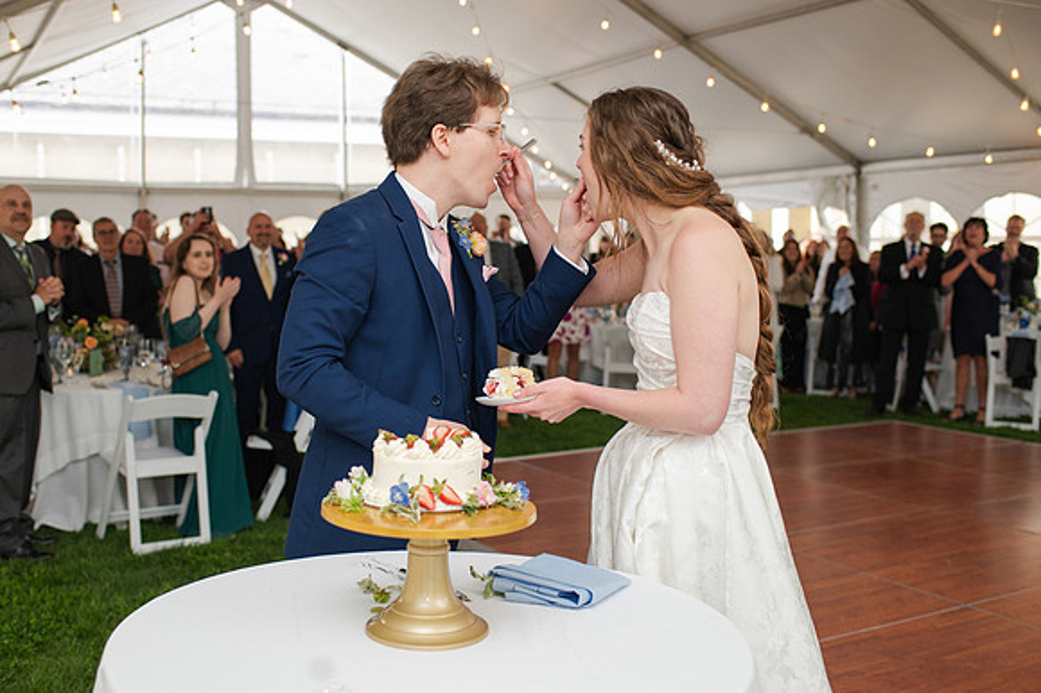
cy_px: 346
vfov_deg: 34.0
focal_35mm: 39
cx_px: 459
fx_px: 1132
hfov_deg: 49.3
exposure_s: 1/200
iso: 800
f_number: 3.2
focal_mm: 35
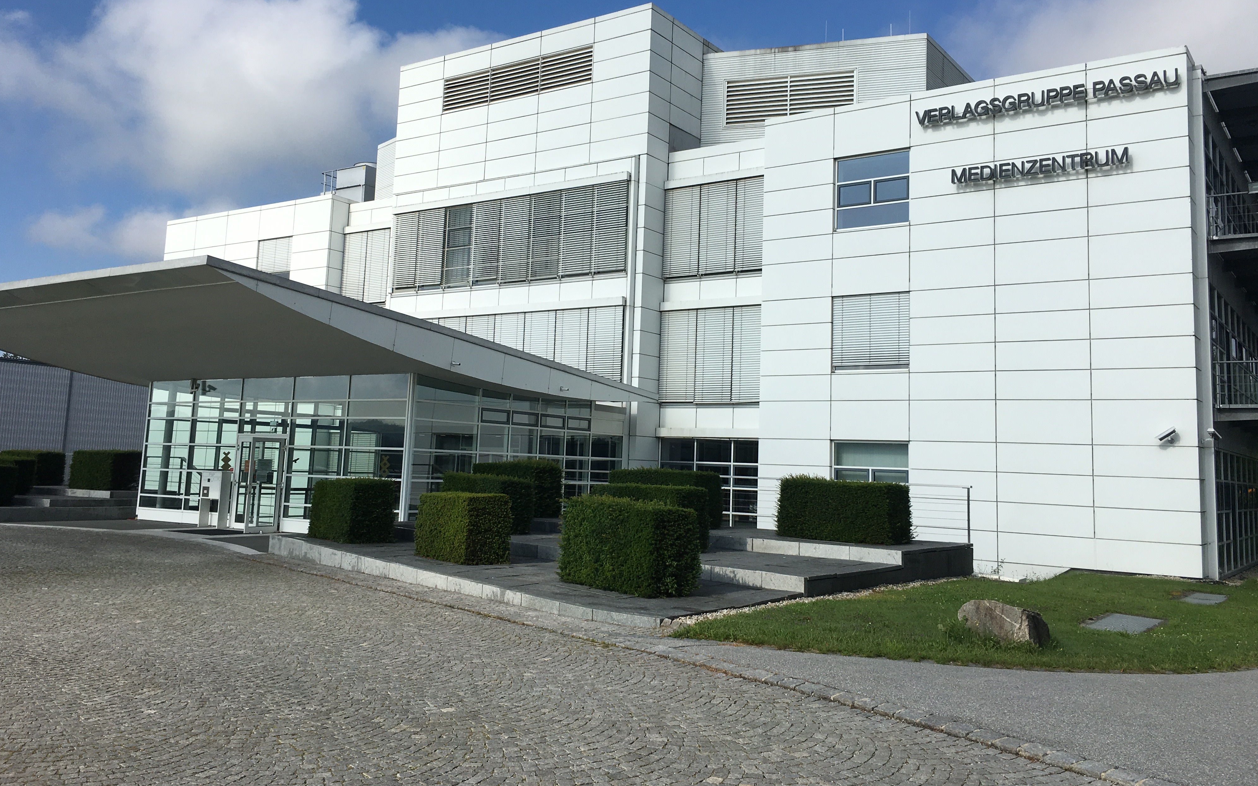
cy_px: 328
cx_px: 625
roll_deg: -2.1
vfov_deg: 40.5
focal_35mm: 31
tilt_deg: +8.0
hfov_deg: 61.2
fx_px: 1063
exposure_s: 1/2481
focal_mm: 4.15
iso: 25
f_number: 2.2
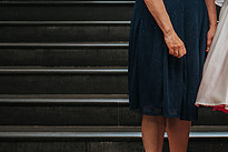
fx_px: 672
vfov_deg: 12.8
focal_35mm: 106
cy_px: -6
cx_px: 311
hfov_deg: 17.8
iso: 1000
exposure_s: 1/200
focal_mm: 35
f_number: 3.2
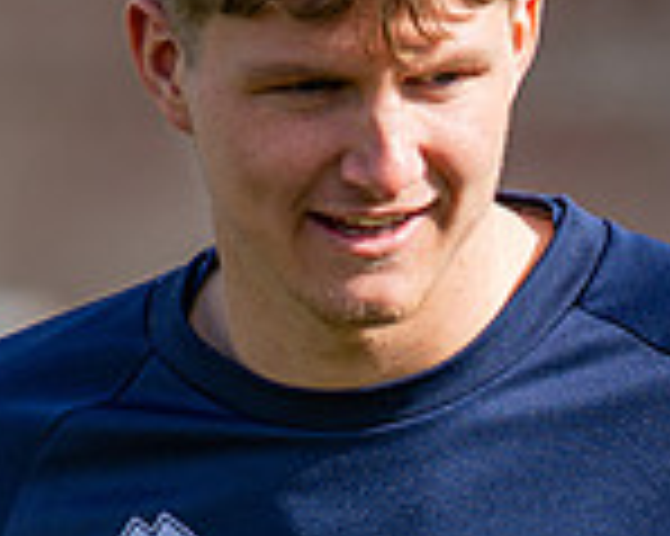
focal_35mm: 862
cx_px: 524
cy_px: 595
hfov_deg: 2.2
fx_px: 17082
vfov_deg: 1.8
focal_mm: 135
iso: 50
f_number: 1.8
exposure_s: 1/2000
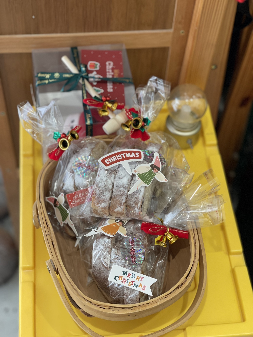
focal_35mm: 64
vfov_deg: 30.3
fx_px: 624
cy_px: 168
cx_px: 126
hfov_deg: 22.9
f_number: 2.2
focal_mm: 7.5
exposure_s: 1/50
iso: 125
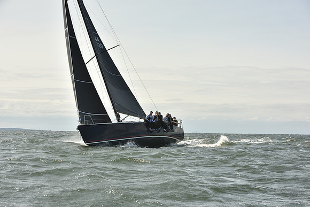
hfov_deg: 28.8
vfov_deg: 19.5
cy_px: 104
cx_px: 155
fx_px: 603
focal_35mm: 70
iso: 250
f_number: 10
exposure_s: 1/800
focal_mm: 70
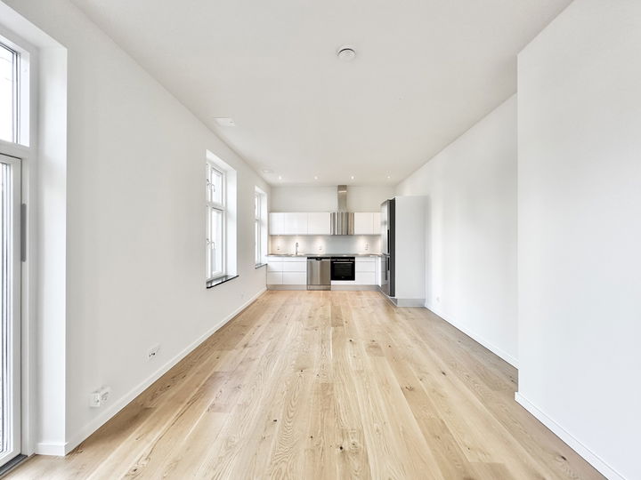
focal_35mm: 14
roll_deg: -0.4
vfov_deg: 85.7
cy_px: 240
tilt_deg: -0.2
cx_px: 320
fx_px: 259
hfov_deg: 102.1
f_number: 2.2
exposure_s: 1/99
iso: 125
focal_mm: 2.22
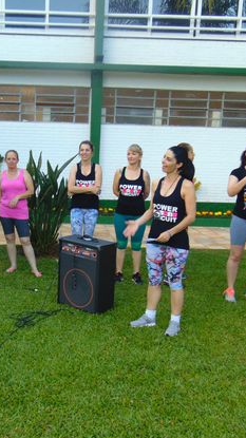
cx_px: 59
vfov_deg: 48.2
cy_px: 251
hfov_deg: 27.9
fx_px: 488
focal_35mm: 42
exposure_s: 1/80
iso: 80
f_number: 3
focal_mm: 4.5
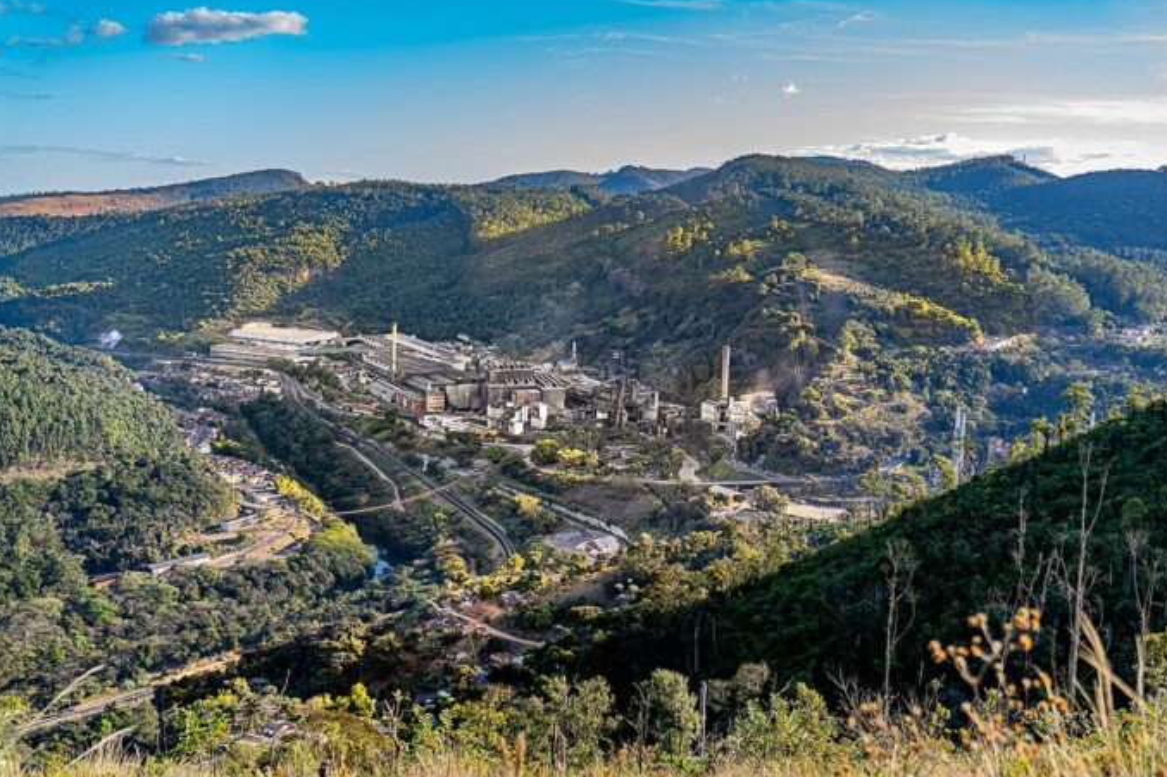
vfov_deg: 36.9
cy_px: 379
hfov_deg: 53.1
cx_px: 591
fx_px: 1167
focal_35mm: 36
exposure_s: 1/250
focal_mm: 35
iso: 100
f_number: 2.8
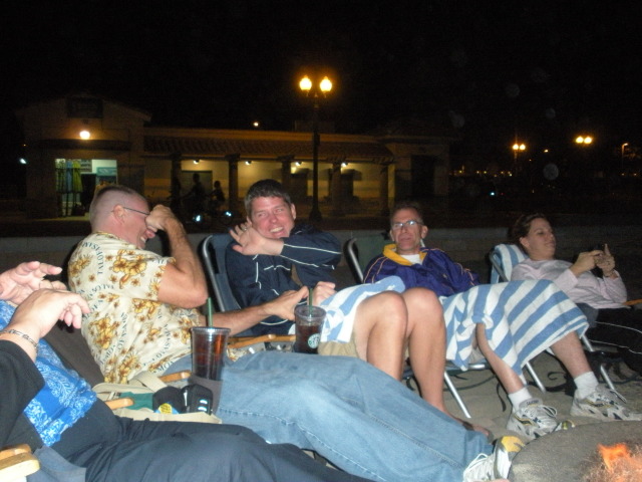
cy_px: 241
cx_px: 321
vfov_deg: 39.7
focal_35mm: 36
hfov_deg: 51.4
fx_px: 668
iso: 538
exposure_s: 1/60
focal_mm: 6.3
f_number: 3.5
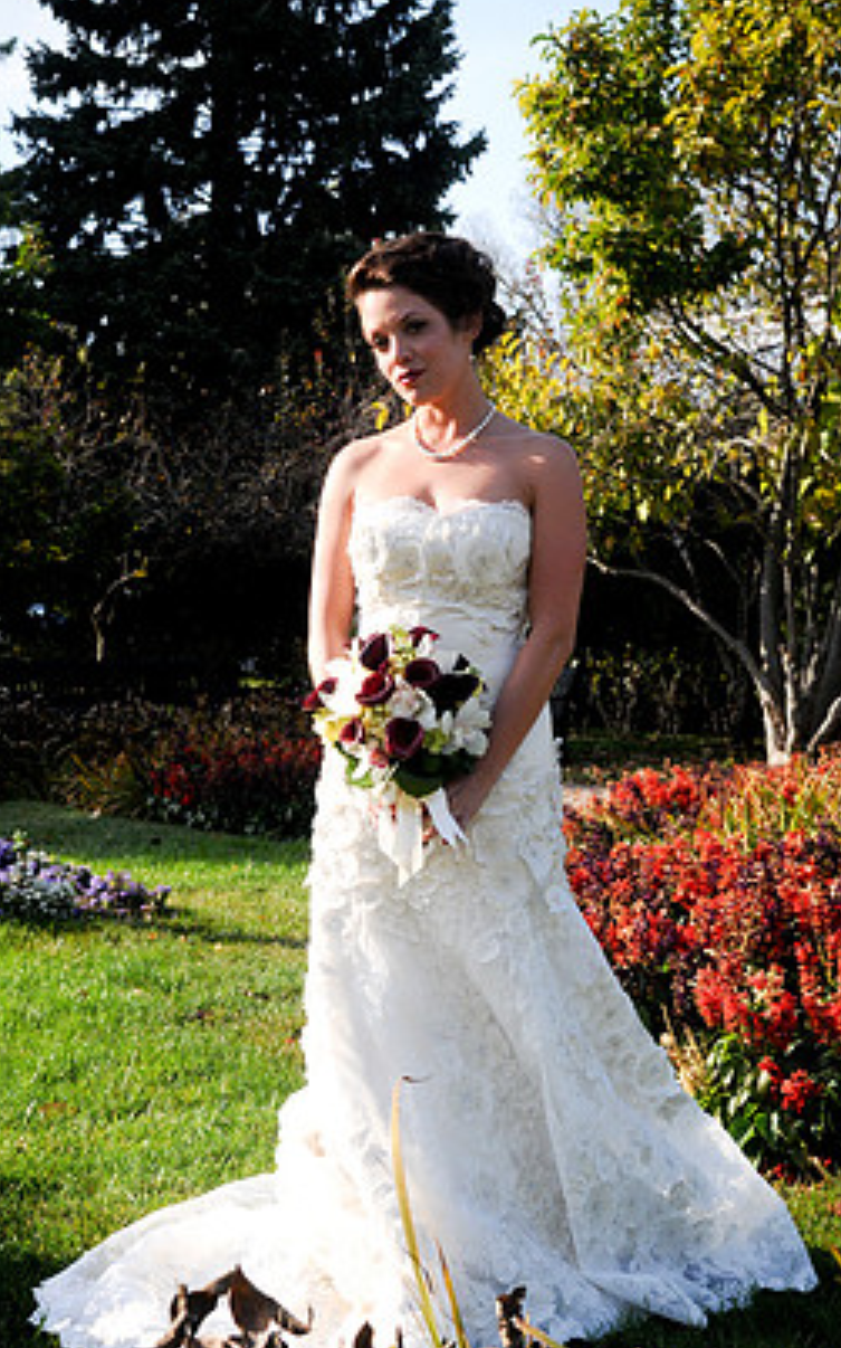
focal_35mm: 65
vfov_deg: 31.5
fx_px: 2385
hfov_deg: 20.0
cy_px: 731
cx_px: 434
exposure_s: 1/640
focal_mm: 38
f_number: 8
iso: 400
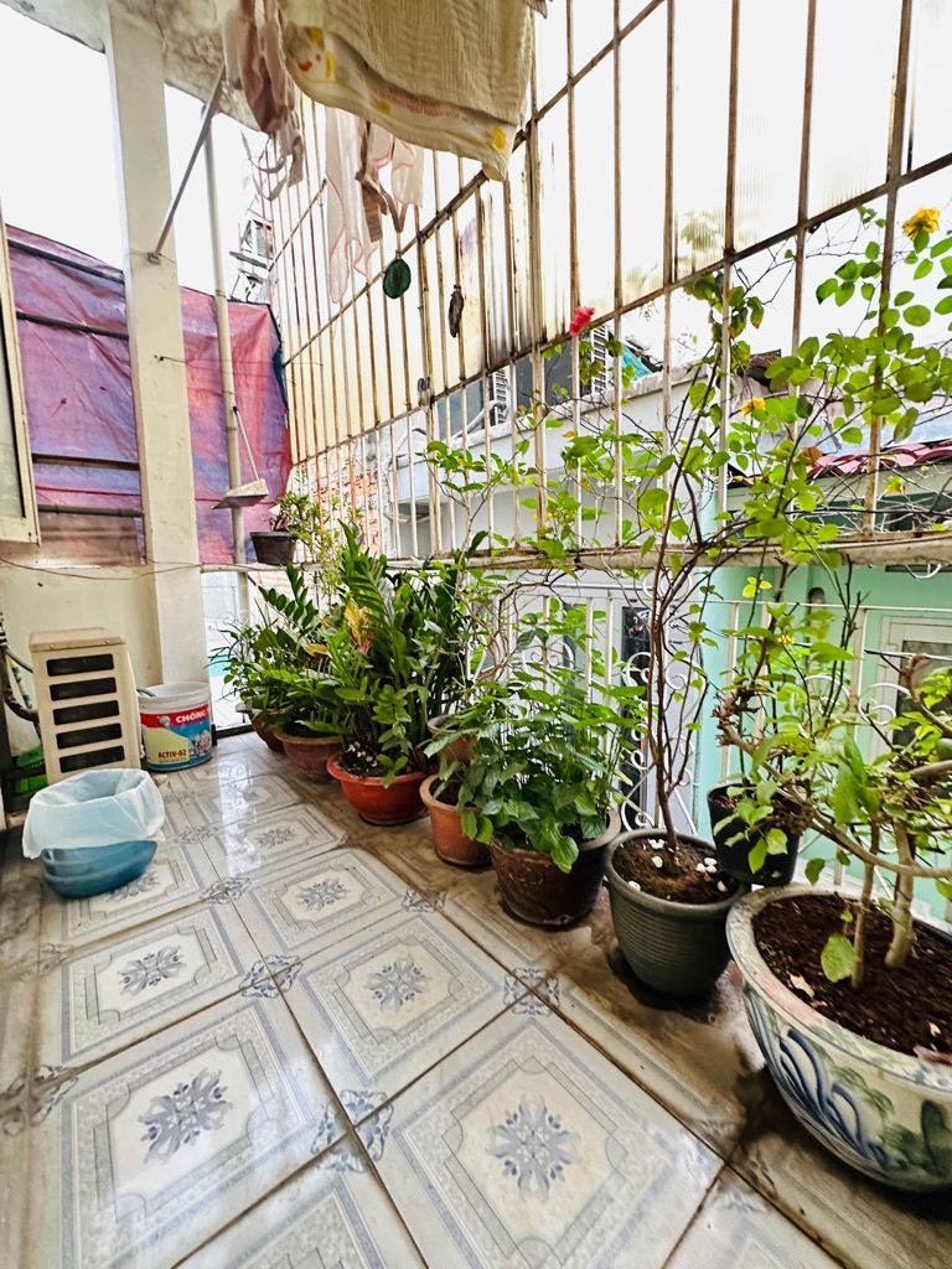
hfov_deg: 85.7
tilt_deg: -8.1
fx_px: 513
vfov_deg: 102.1
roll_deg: -1.0
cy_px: 634
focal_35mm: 14
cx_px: 476
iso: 500
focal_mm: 2.22
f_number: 2.2
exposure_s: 1/60
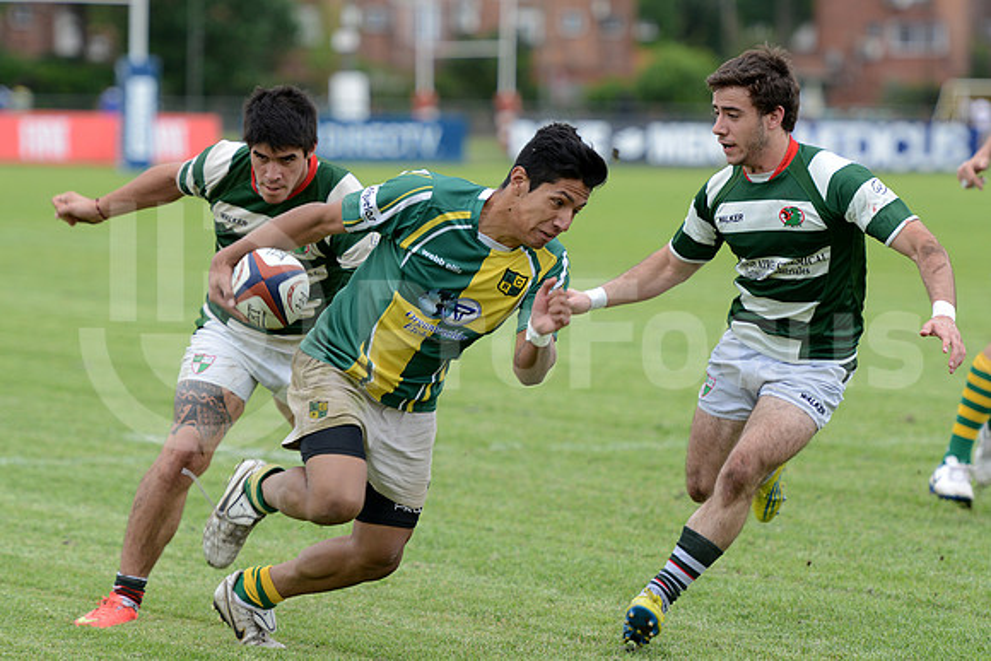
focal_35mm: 190
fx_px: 5231
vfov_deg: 7.2
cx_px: 496
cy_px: 330
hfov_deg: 10.8
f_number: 4
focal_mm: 190
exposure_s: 1/640
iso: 400
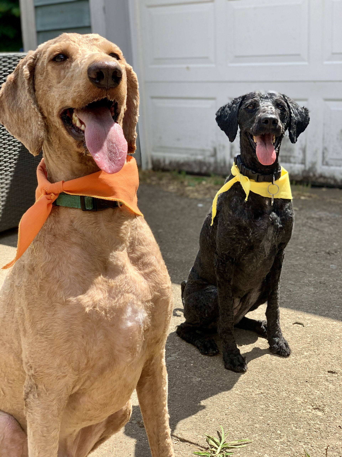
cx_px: 171
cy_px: 228
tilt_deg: -12.6
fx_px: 685
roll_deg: +0.9
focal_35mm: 52
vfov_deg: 36.8
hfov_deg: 28.0
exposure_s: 1/424
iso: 16
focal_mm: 6
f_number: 2.4
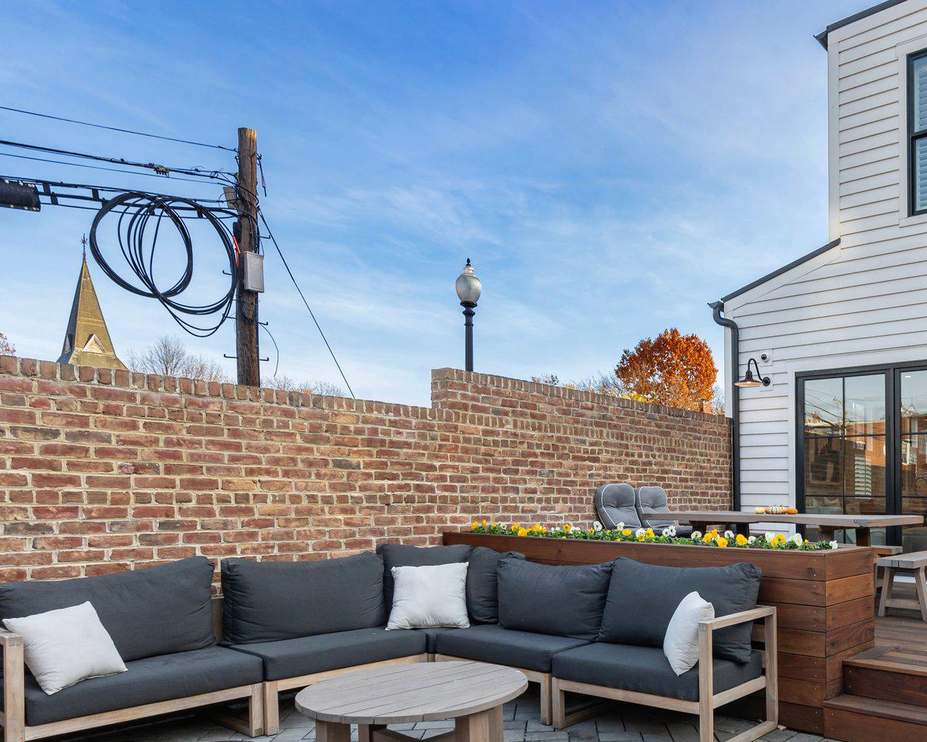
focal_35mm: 26
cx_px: 712
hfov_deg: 61.7
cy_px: 500
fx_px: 713
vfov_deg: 53.7
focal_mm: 16
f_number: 11
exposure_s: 1/60
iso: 250
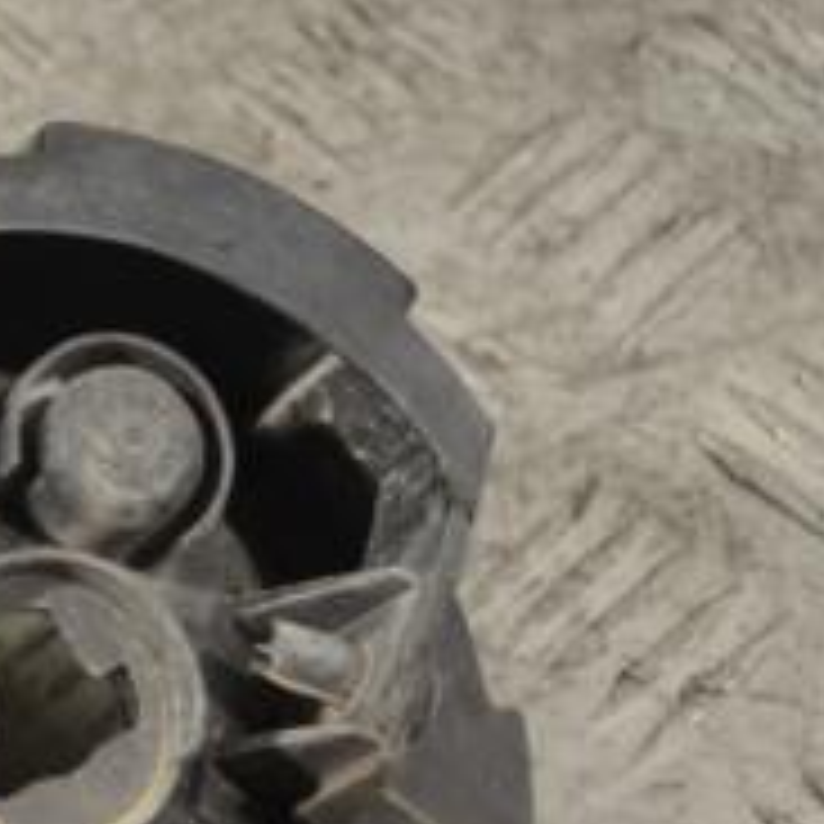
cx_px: -153
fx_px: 3269
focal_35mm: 121
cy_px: 752
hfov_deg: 14.0
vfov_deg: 14.2
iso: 125
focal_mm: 29
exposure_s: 1/30
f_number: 4.5
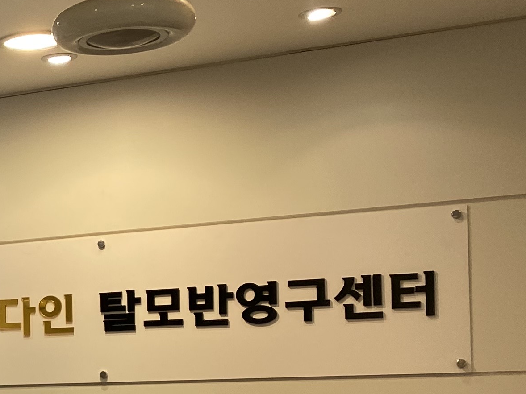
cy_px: 390
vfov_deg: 16.3
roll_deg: +0.5
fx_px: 1352
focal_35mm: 89
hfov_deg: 19.2
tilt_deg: +2.1
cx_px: -274
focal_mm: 4.25
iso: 64
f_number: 1.8
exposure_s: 1/60
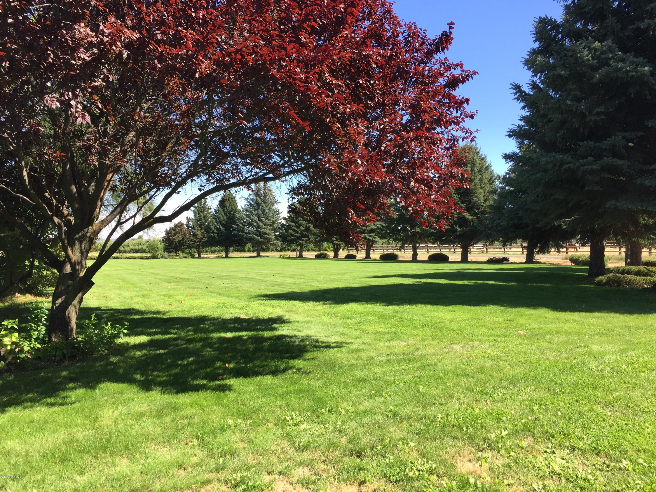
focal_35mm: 29
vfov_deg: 48.2
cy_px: 246
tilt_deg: +0.3
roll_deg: -1.8
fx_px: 550
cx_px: 328
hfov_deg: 61.7
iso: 32
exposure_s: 1/706
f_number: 2.2
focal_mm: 4.15
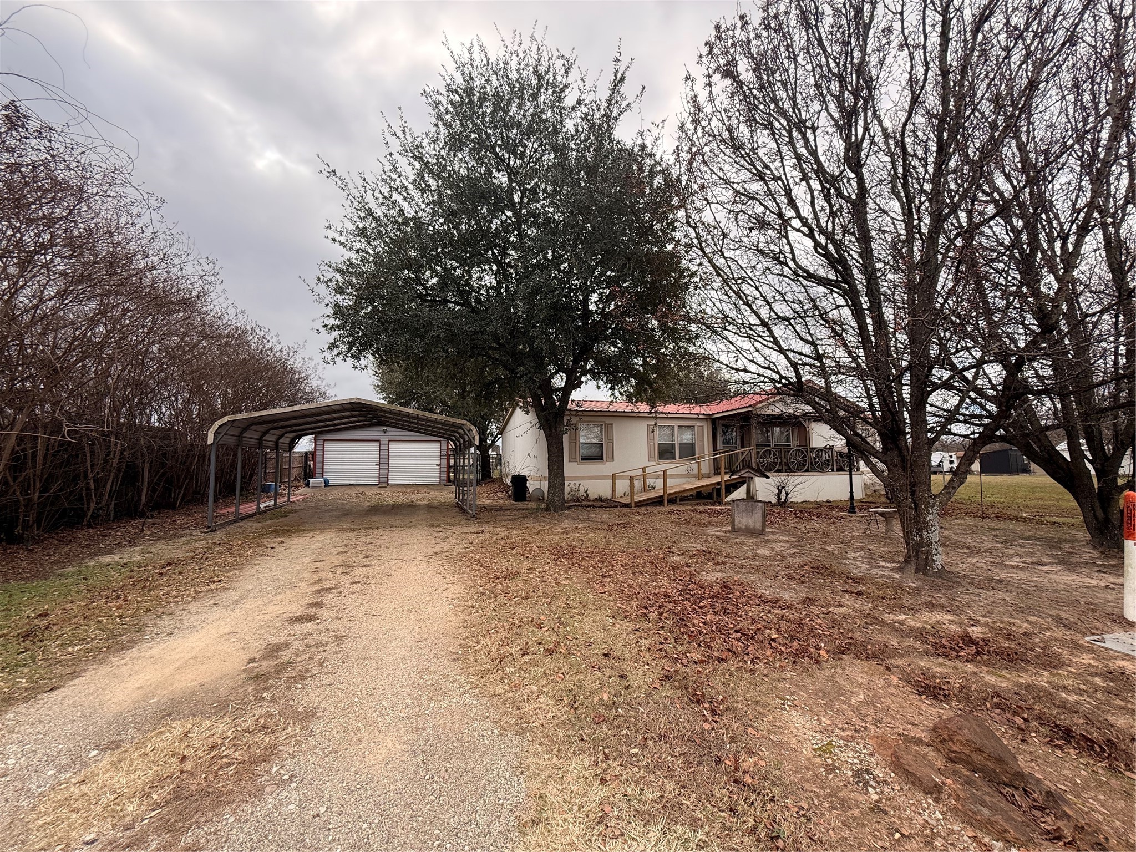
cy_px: 426
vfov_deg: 85.7
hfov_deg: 102.1
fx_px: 459
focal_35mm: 14
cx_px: 568
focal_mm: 2.22
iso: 64
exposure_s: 1/631
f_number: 2.2
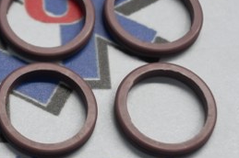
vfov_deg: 7.9
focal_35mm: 174
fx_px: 1154
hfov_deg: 11.6
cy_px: 23
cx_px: -27
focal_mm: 50
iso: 900
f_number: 6.3
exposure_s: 1/125
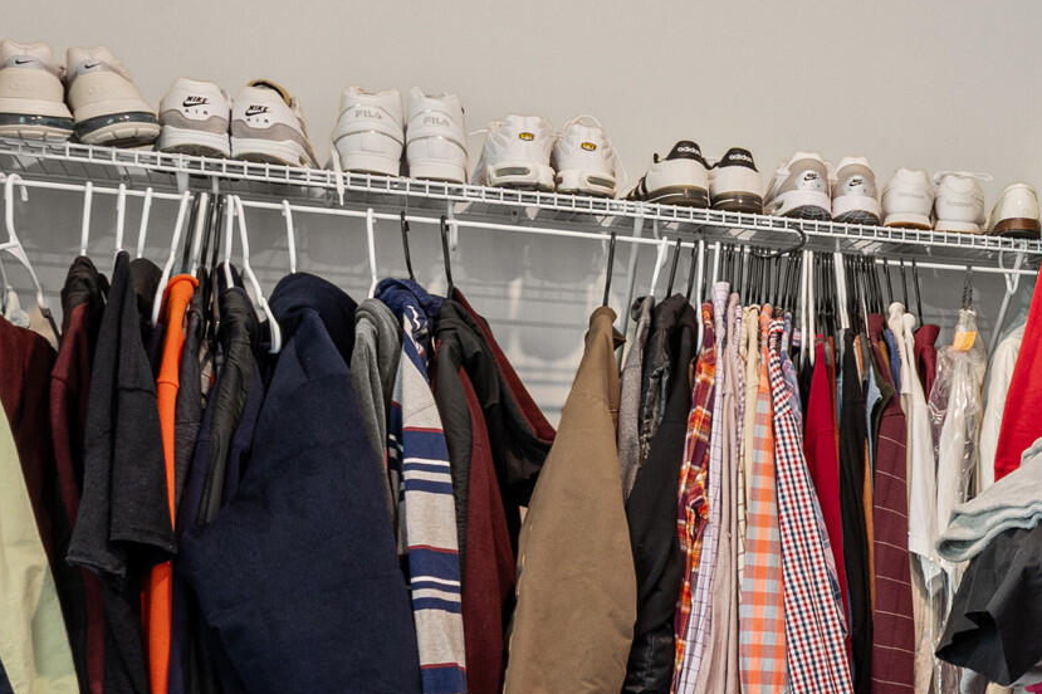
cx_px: 1530
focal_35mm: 56
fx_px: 1620
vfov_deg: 23.9
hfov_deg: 26.6
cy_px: 527
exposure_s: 1/2
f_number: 9.5
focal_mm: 16
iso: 800
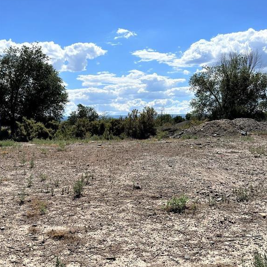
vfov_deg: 52.5
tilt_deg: -7.9
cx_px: 134
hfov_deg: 52.5
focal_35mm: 31
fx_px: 271
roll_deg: +1.7
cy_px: 144
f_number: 1.5
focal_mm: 5.7
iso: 50
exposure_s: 1/6993
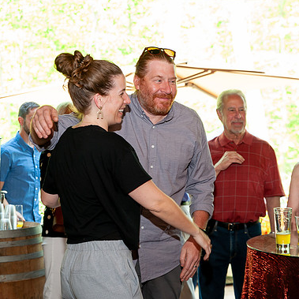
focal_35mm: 83
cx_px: 161
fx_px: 811
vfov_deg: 20.9
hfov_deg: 20.9
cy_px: 166
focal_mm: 52
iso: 640
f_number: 4
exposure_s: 1/125
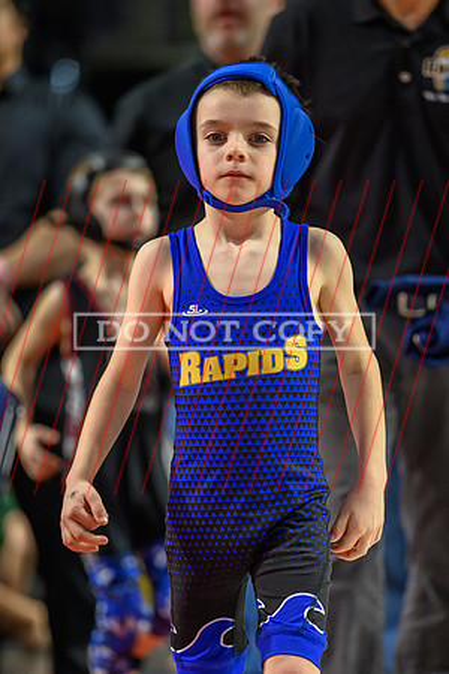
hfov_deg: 4.0
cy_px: 353
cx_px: 242
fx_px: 6370
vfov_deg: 6.1
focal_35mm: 341
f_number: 2.8
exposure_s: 1/800
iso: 3200
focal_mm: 200
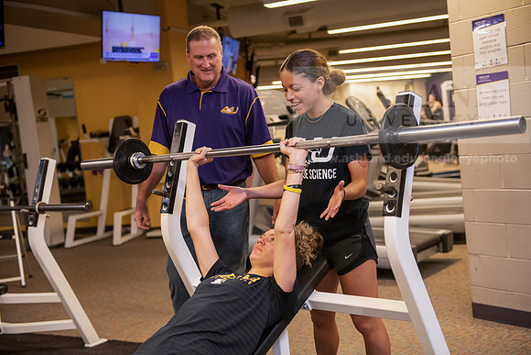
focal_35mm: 50
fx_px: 738
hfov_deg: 39.6
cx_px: 266
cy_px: 178
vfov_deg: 27.0
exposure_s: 1/200
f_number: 3.2
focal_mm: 50
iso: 1000
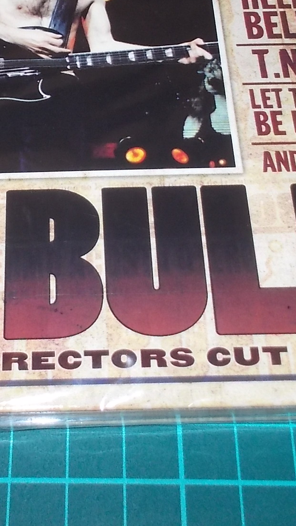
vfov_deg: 31.8
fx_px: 907
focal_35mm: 65
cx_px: 76
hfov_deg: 18.4
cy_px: 136
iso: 200
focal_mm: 4.1
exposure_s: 1/30
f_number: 3.3
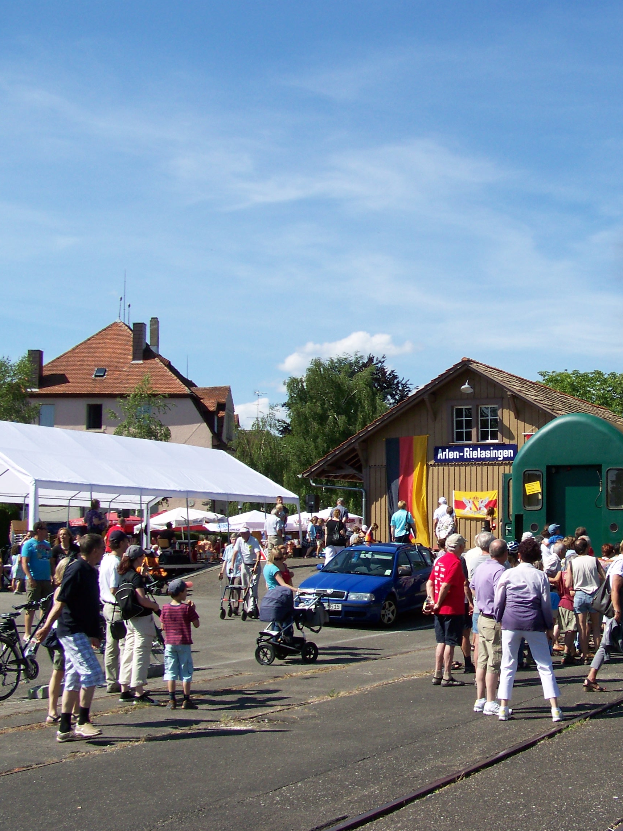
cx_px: 479
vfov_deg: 37.5
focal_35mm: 51
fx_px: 1224
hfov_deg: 28.1
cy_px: 417
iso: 64
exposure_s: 1/500
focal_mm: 6.3
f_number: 4
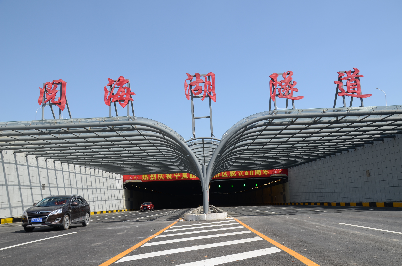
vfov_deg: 47.7
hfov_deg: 67.5
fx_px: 301
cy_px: 133
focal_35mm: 27
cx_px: 201
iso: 100
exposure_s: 1/250
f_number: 8
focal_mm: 18
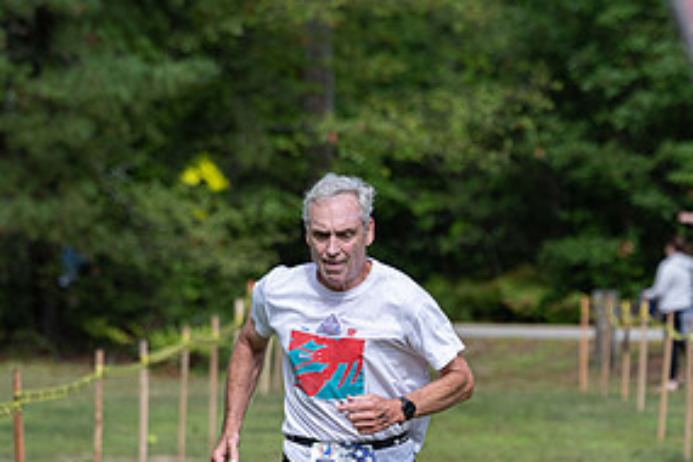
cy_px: 463
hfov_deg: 5.6
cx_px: 601
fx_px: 7064
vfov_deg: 3.7
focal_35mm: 367
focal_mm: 180
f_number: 5
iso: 200
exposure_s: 1/1000
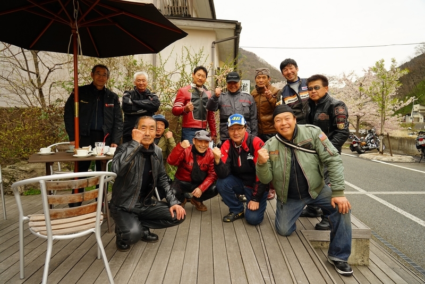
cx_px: 212
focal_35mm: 24
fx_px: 283
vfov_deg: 53.2
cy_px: 142
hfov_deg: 73.7
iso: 100
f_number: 5.6
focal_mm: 24
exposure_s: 1/80
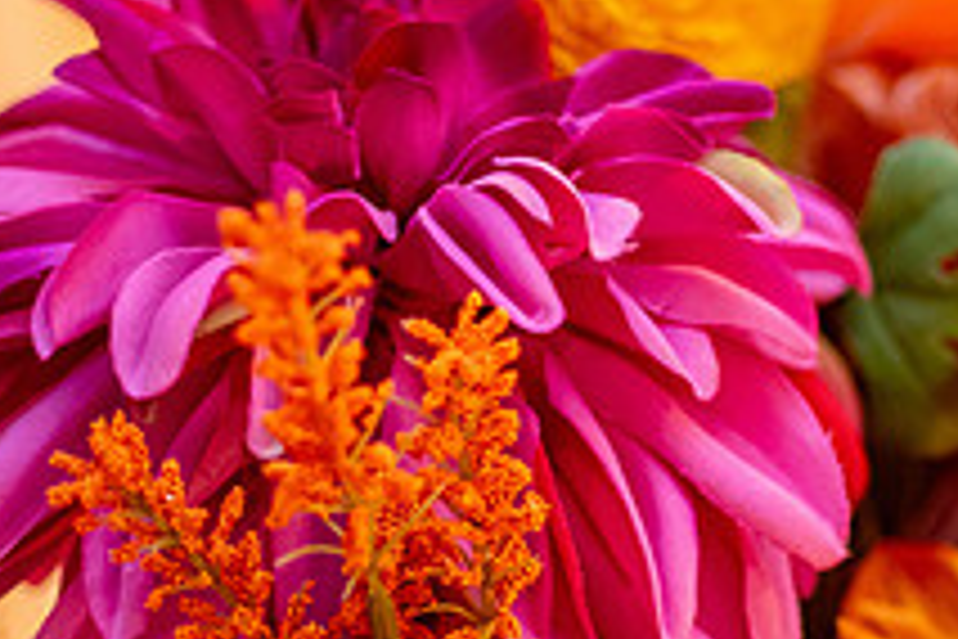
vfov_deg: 8.4
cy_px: 470
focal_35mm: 163
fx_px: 4337
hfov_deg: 12.6
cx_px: 657
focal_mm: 60
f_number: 3.2
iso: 1000
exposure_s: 1/100
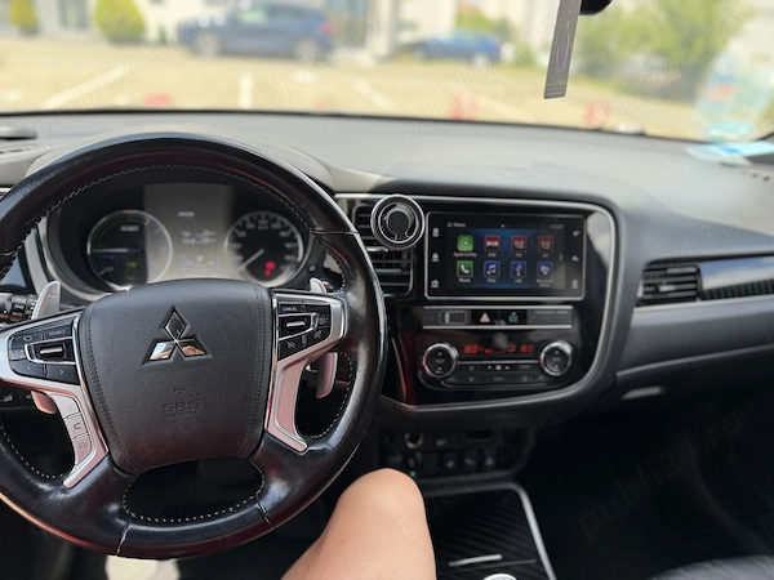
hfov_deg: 71.6
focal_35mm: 24
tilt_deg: -24.2
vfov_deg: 56.8
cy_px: 290
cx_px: 387
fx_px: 537
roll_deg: -4.5
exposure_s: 1/788
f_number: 1.78
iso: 100
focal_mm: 6.76
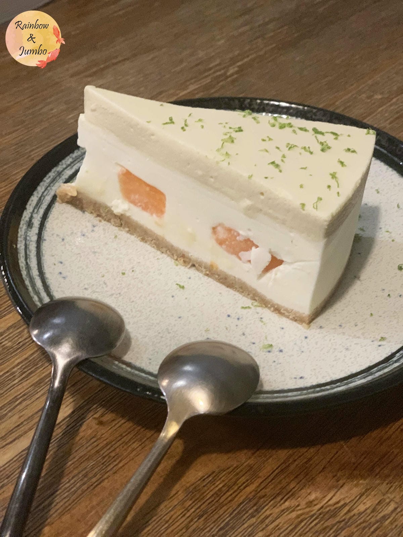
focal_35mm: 52
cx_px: 202
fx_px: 807
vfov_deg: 36.8
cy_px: 268
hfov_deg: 28.0
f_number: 2.4
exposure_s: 1/30
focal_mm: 6
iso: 640
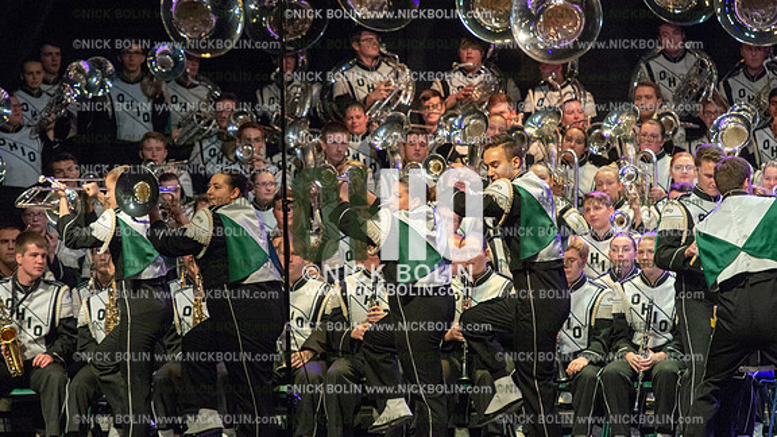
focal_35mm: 253
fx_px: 5213
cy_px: 232
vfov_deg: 4.8
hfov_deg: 8.5
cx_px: 387
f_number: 5.6
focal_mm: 240
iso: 8000
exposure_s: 1/400
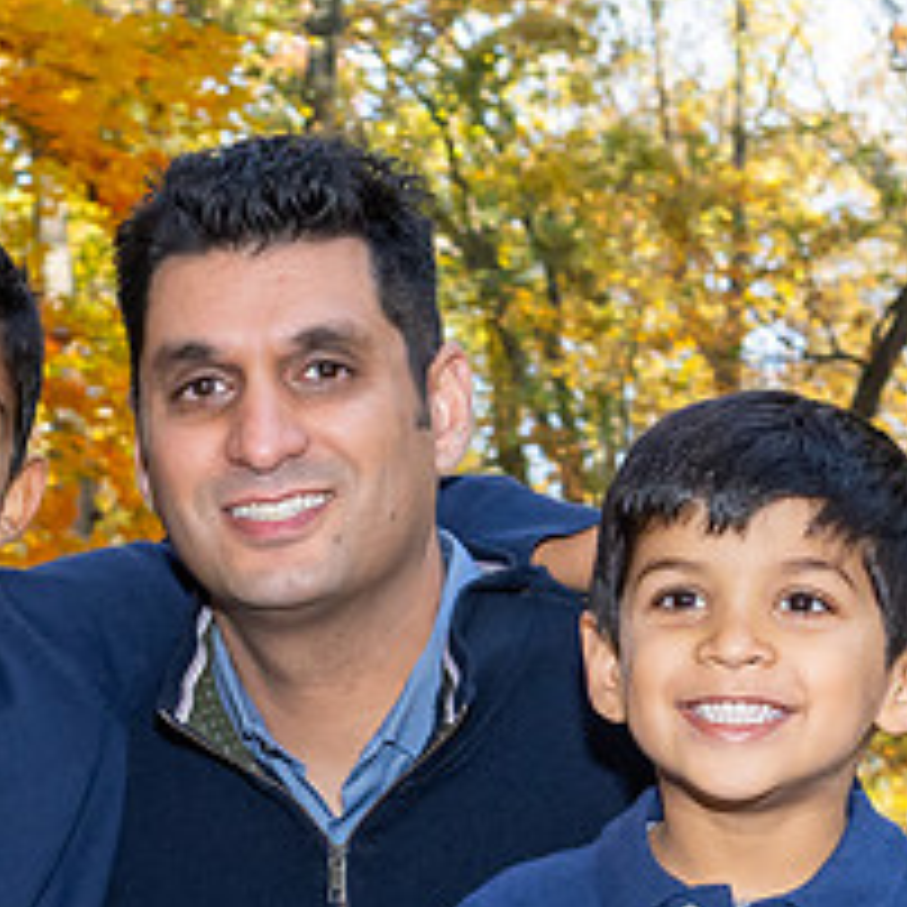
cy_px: 874
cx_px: 460
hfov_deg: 9.6
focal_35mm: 183
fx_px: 5425
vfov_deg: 9.5
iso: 800
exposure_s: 1/250
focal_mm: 38
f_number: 7.1
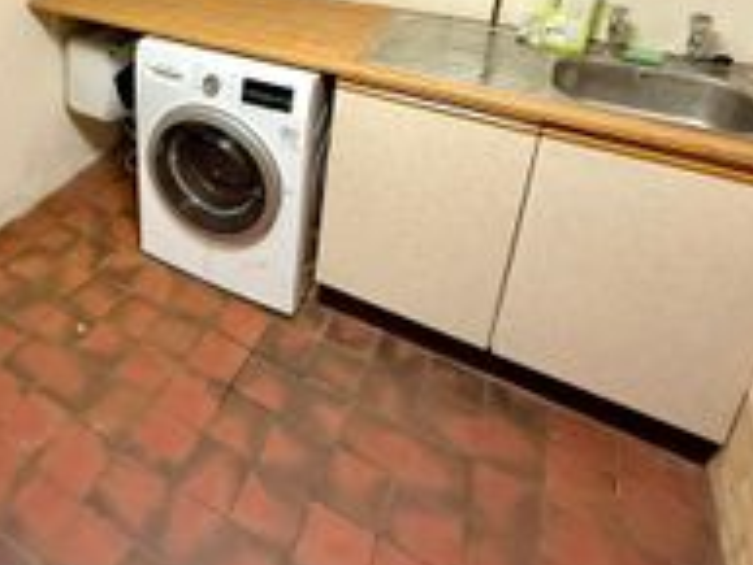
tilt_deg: -17.8
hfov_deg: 57.9
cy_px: 27
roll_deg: +0.2
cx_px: 172
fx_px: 631
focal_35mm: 29
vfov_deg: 42.9
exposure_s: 1/50
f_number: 2.2
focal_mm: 2.22
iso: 320
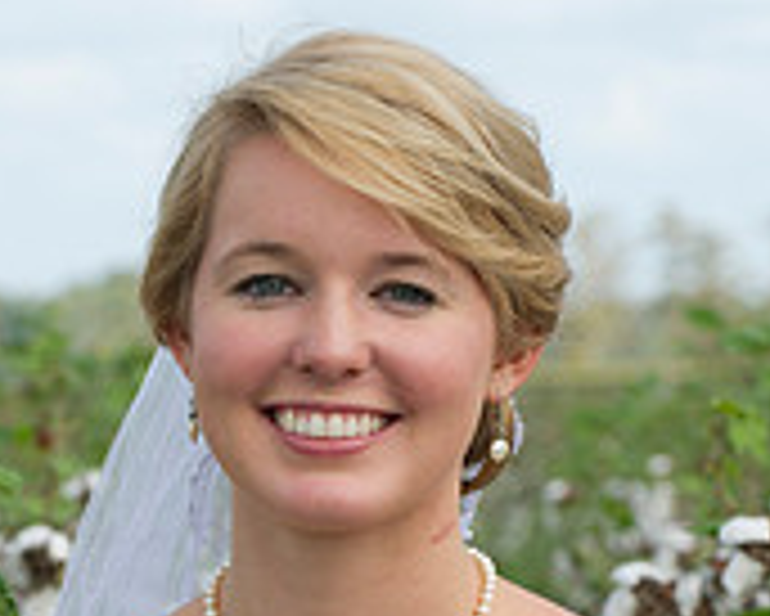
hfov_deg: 4.5
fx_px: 9782
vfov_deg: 3.6
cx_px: 32
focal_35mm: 429
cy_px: 674
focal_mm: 135
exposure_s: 1/160
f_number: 8
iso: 160
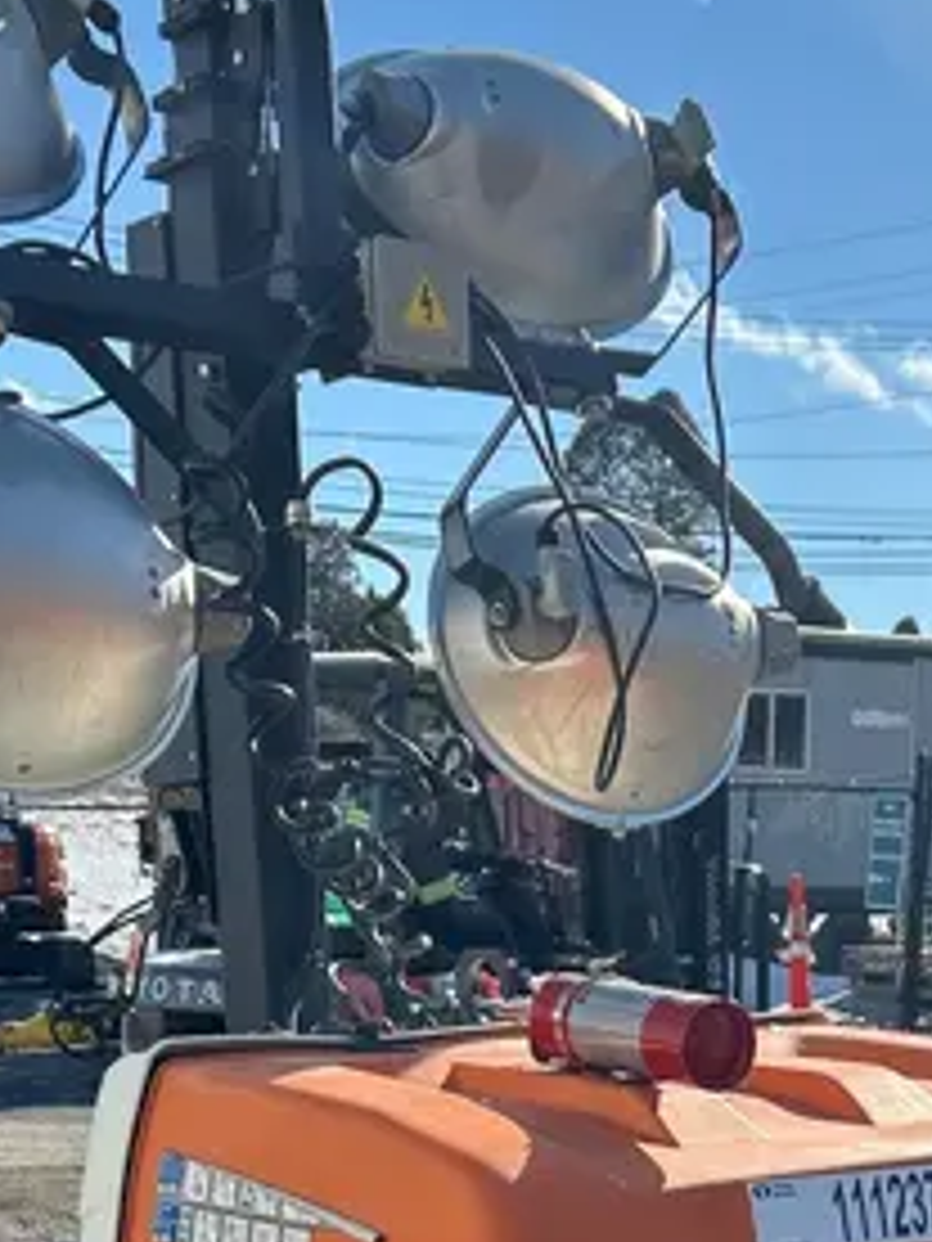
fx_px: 2477
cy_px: 1465
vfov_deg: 25.5
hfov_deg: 21.1
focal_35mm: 69
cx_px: 747
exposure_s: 1/2404
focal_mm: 5.7
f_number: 1.5
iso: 50
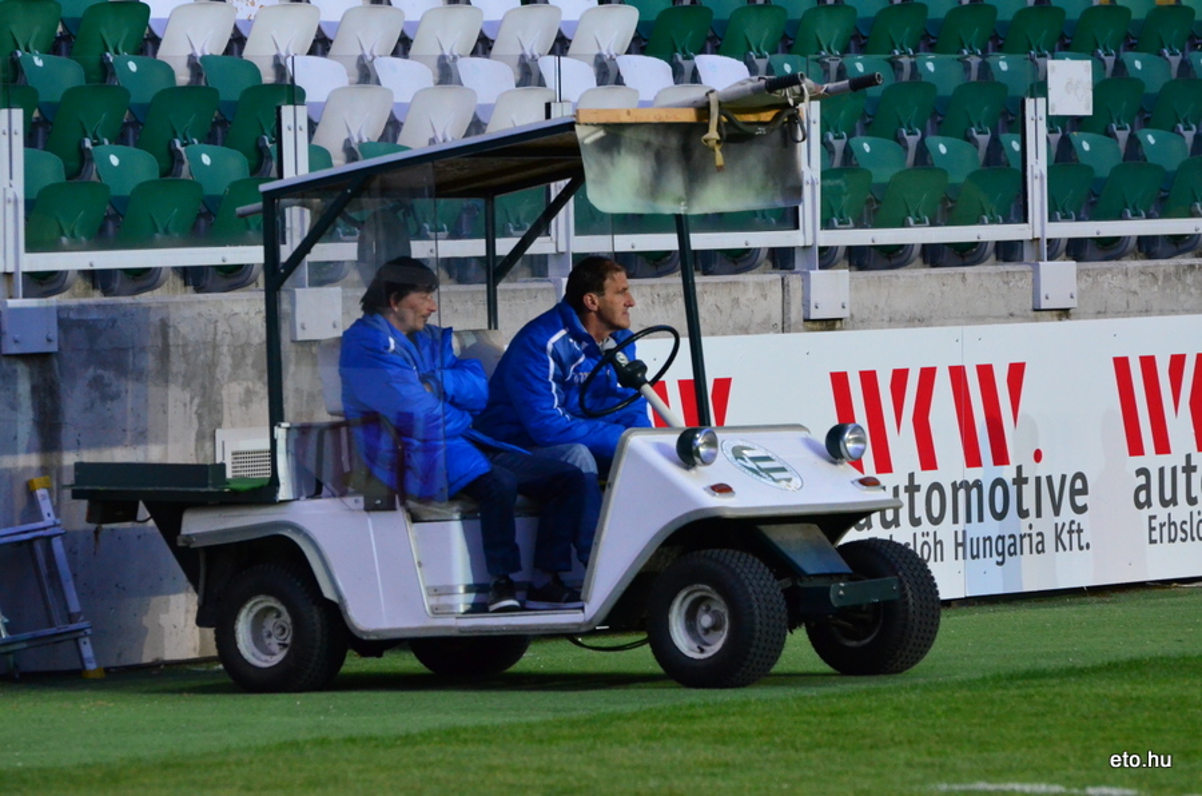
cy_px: 398
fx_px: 8996
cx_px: 601
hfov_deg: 7.6
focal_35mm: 270
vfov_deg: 5.1
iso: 3200
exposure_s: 1/500
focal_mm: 180
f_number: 5.6
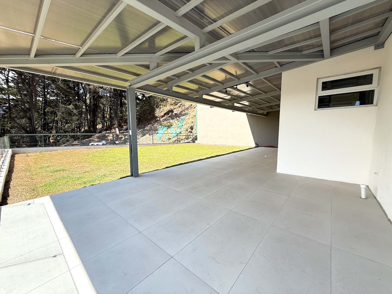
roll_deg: -0.4
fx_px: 159
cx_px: 196
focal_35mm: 14
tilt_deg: -5.5
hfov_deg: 102.1
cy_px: 147
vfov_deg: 85.7
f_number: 2.2
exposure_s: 1/613
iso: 50
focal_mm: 2.22
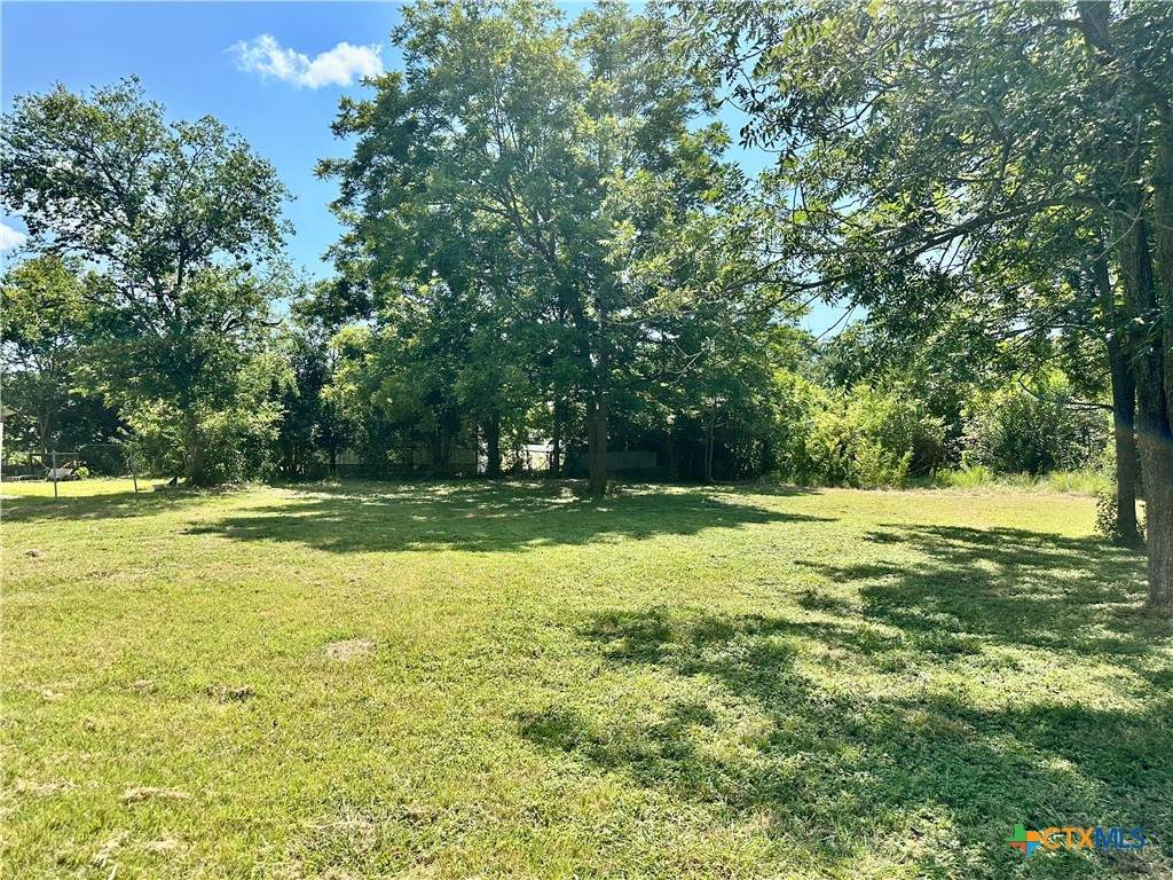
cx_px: 586
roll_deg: +0.3
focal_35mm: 24
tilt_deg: +0.6
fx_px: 813
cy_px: 440
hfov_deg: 71.6
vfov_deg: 56.8
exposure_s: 1/2882
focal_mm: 6.86
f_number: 1.78
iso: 80
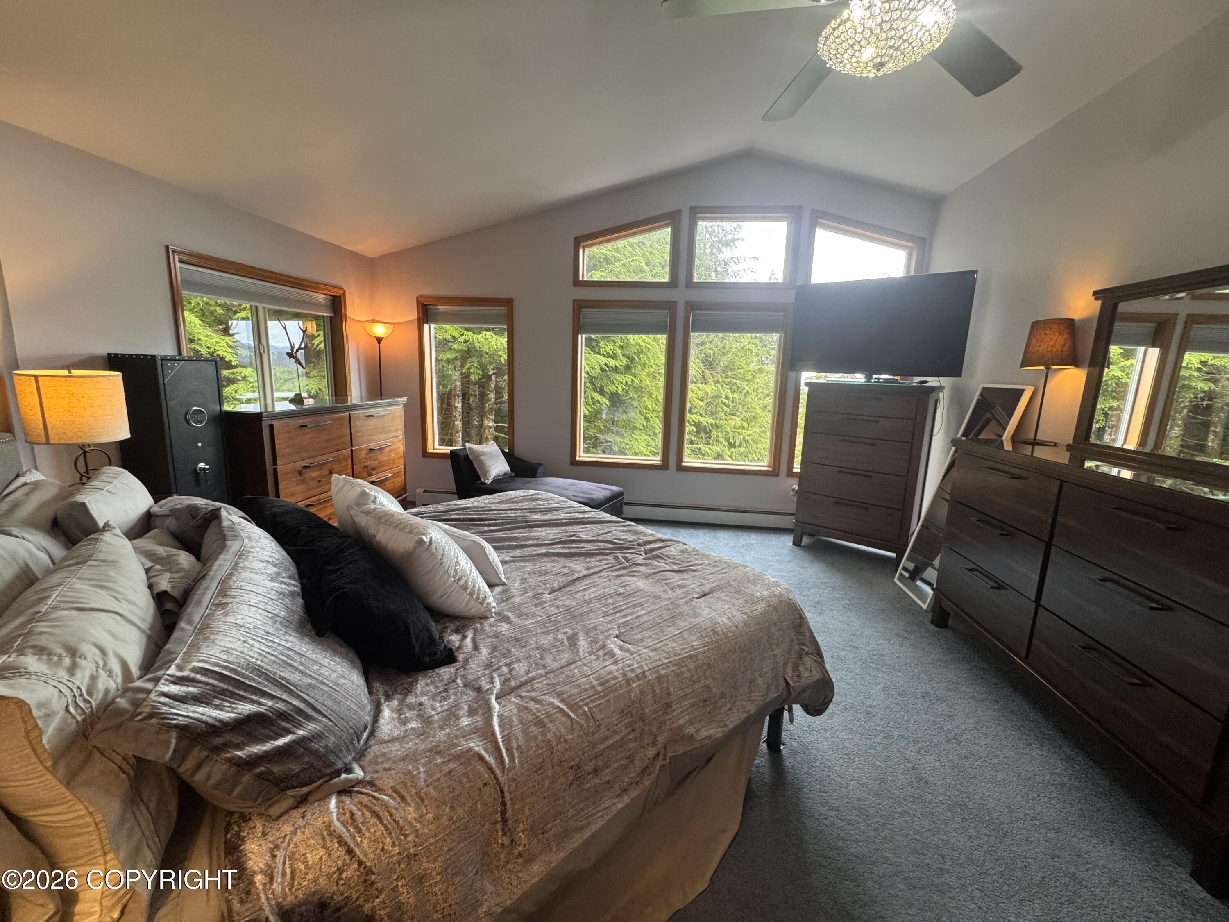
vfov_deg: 85.7
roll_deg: -1.7
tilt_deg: -11.0
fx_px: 497
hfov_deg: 102.1
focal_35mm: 14
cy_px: 461
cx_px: 614
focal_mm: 2.22
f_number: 2.2
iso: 200
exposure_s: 1/120
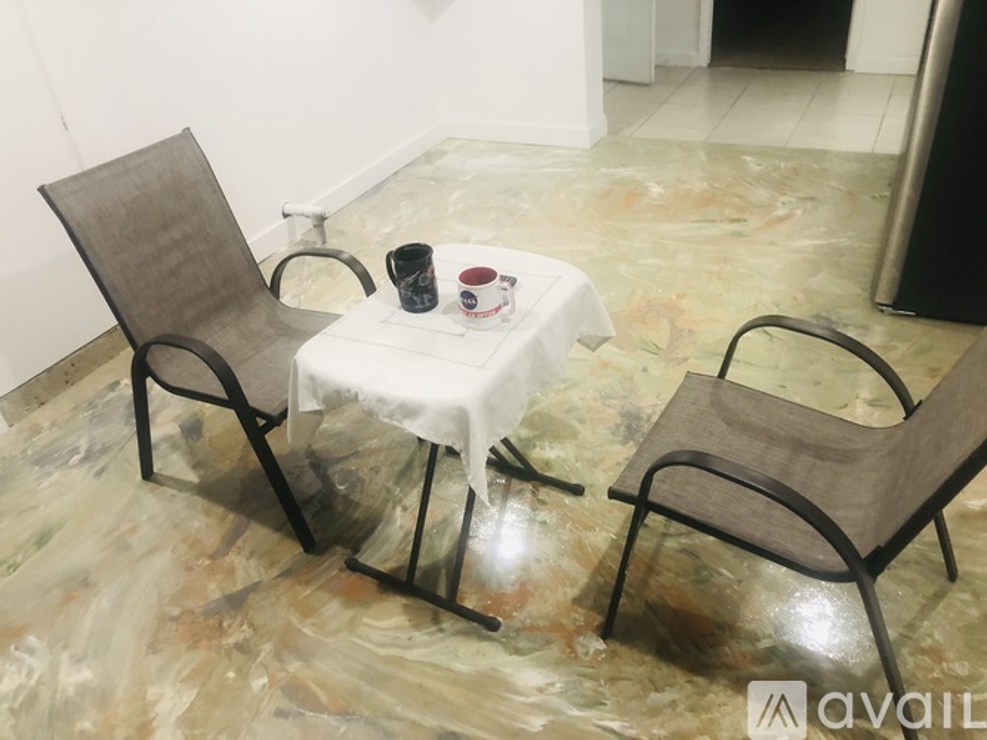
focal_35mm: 28
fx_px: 798
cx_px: 494
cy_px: 370
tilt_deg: -36.4
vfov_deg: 49.7
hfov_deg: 63.5
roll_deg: +8.0
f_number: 1.8
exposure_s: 1/15
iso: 50
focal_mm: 3.99
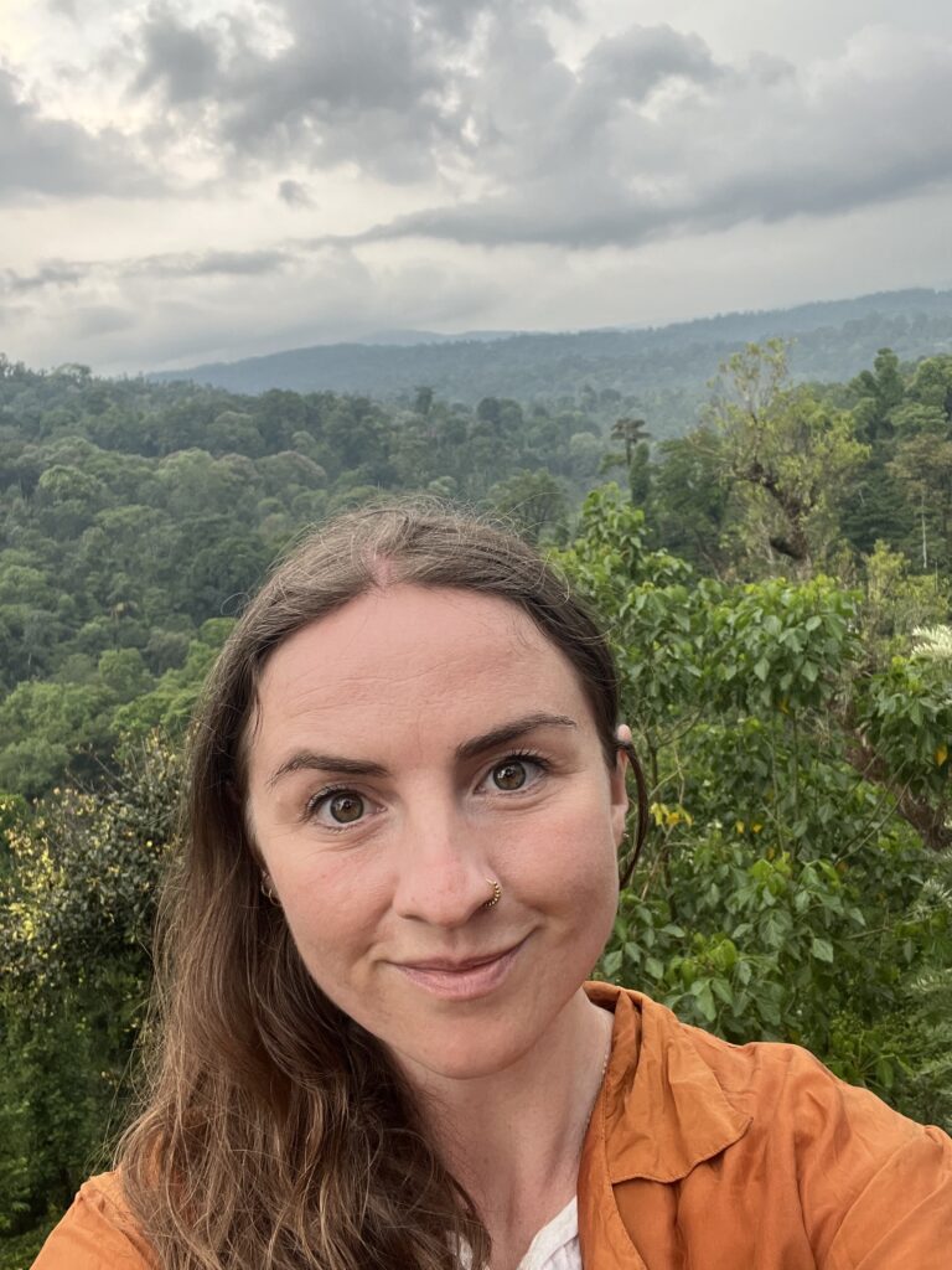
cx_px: 476
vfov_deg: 60.0
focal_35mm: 30
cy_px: 635
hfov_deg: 46.8
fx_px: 1100
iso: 80
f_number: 2.2
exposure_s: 1/121
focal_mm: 2.71
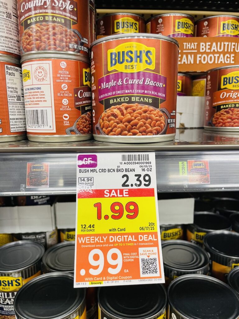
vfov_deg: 67.3
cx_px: 120
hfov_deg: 53.1
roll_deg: +0.3
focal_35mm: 26
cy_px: 160
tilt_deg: -11.9
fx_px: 239
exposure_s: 1/60
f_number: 1.6
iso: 80
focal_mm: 4.2
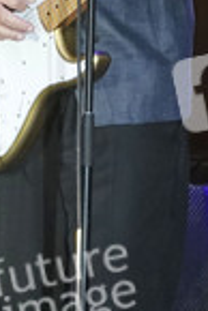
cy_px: -26
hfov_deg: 0.8
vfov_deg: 1.2
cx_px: 88
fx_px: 14291
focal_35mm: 1653
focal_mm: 600
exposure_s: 1/1250
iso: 3200
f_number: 6.3
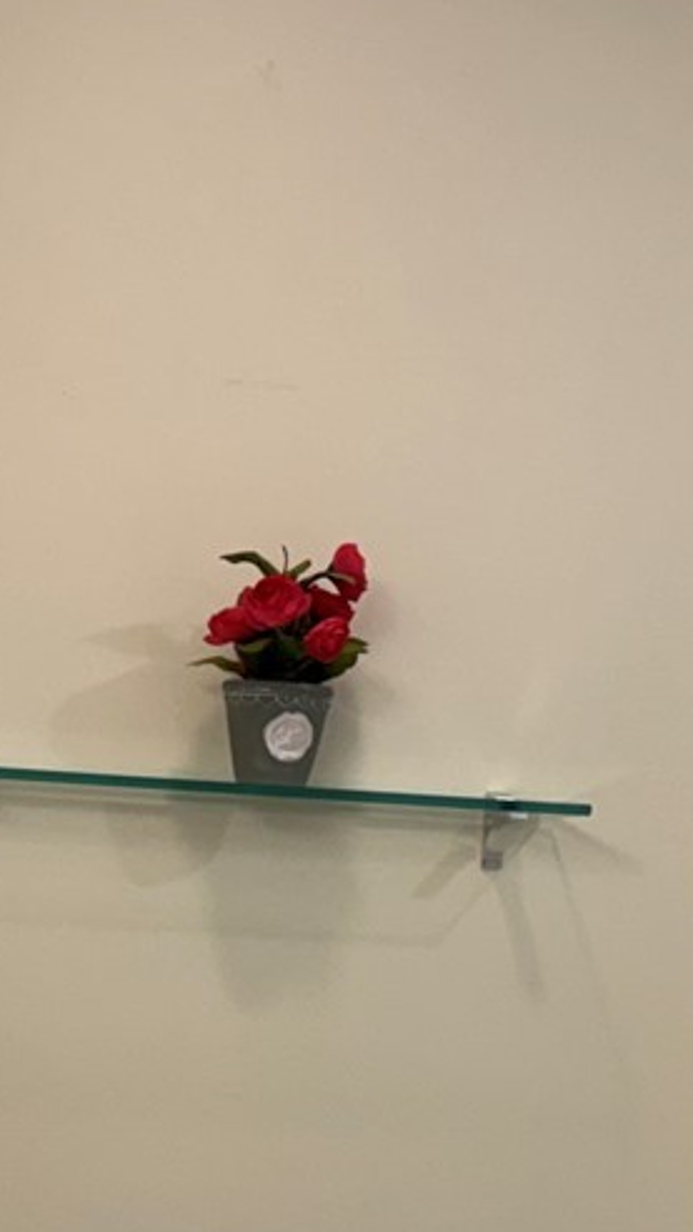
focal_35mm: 85
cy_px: 1082
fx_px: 2775
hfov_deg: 14.2
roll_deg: -3.1
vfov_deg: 24.4
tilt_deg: -3.1
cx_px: 283
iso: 100
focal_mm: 6.76
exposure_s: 1/120
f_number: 1.78
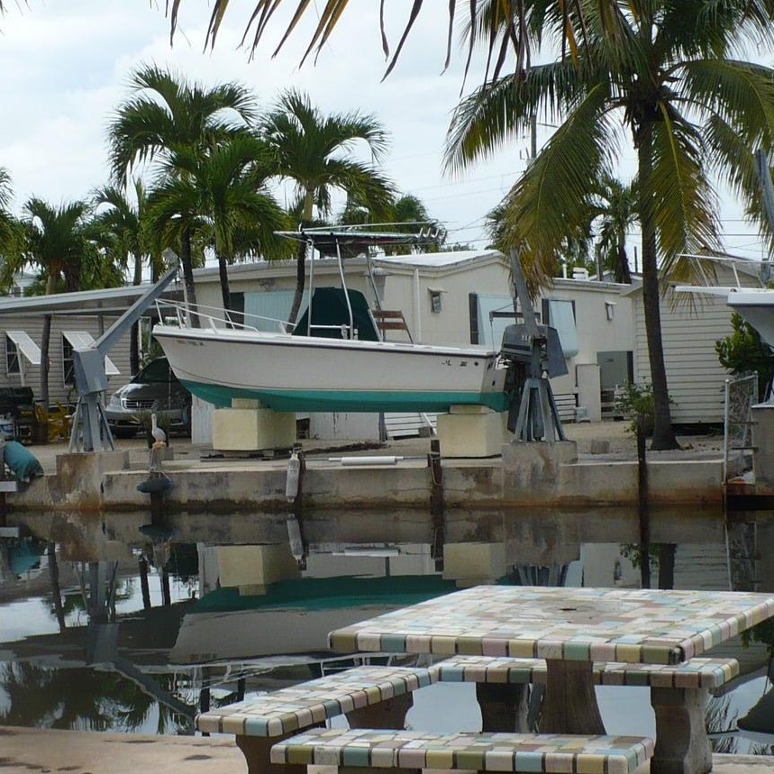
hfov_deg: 22.2
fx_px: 1973
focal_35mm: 78
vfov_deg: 22.2
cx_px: 374
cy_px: 459
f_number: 8
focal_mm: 6.1
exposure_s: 1/200
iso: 100
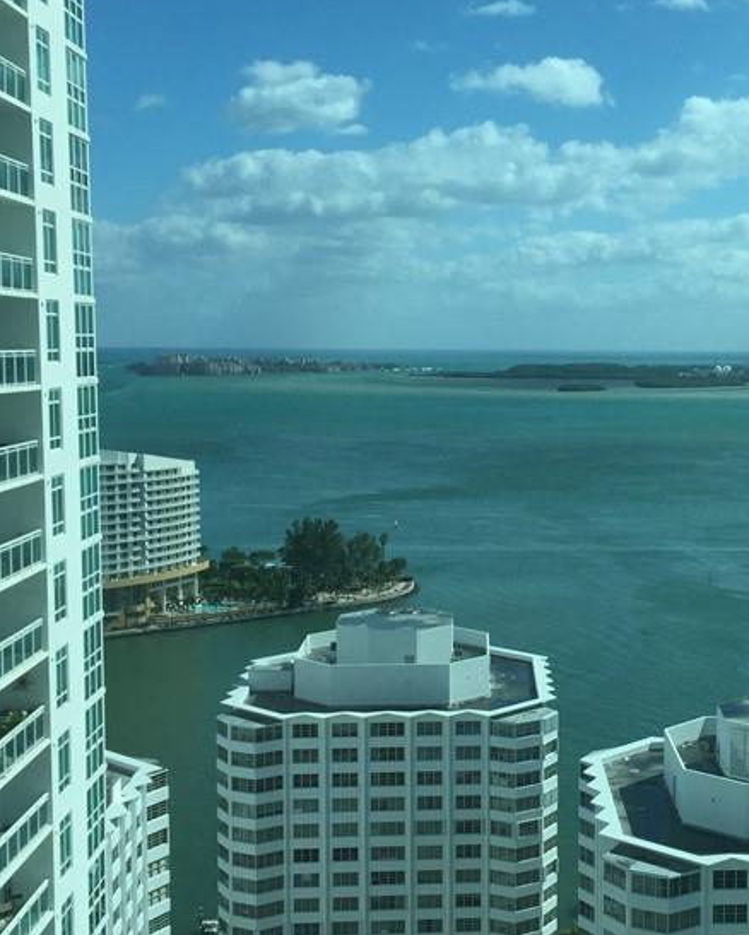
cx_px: 600
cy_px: 477
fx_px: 1468
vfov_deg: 35.3
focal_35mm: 53
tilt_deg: -5.2
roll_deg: -0.2
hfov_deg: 28.0
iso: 32
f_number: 2.2
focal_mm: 4.15
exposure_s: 1/3597
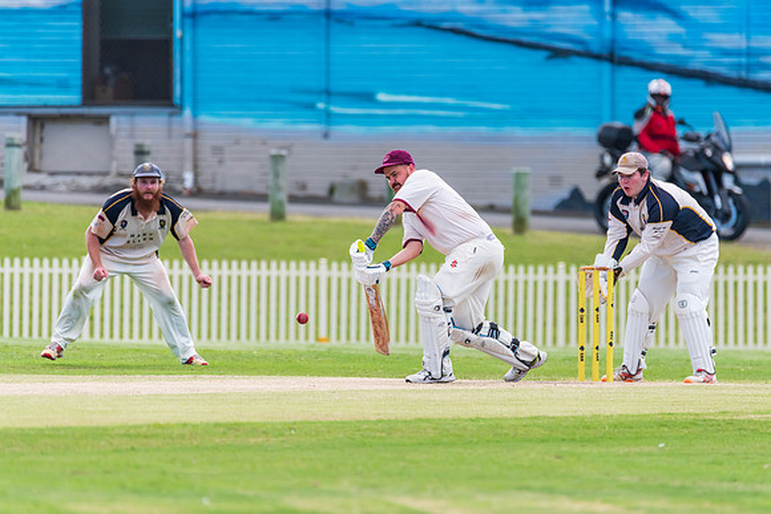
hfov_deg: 3.2
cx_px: 417
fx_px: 13932
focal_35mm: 650
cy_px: 261
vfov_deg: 2.1
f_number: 6.3
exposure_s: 1/1000
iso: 640
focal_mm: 600
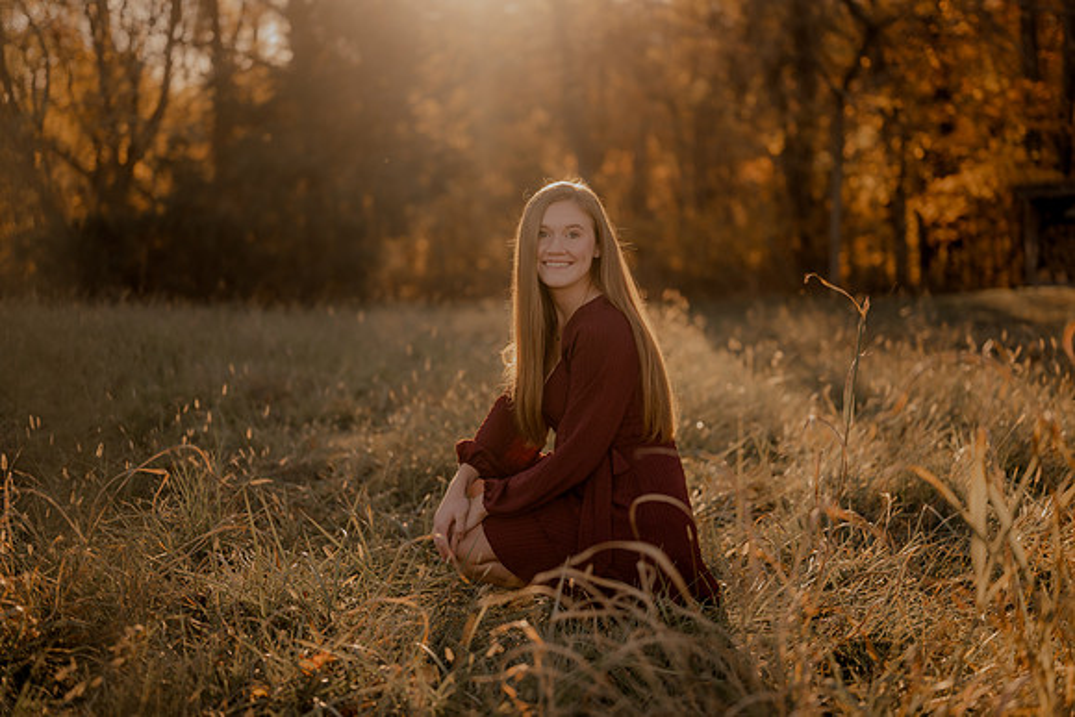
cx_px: 538
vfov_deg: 27.0
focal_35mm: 50
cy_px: 358
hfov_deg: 39.6
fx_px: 1493
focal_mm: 50
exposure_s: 1/1000
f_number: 1.8
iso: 250
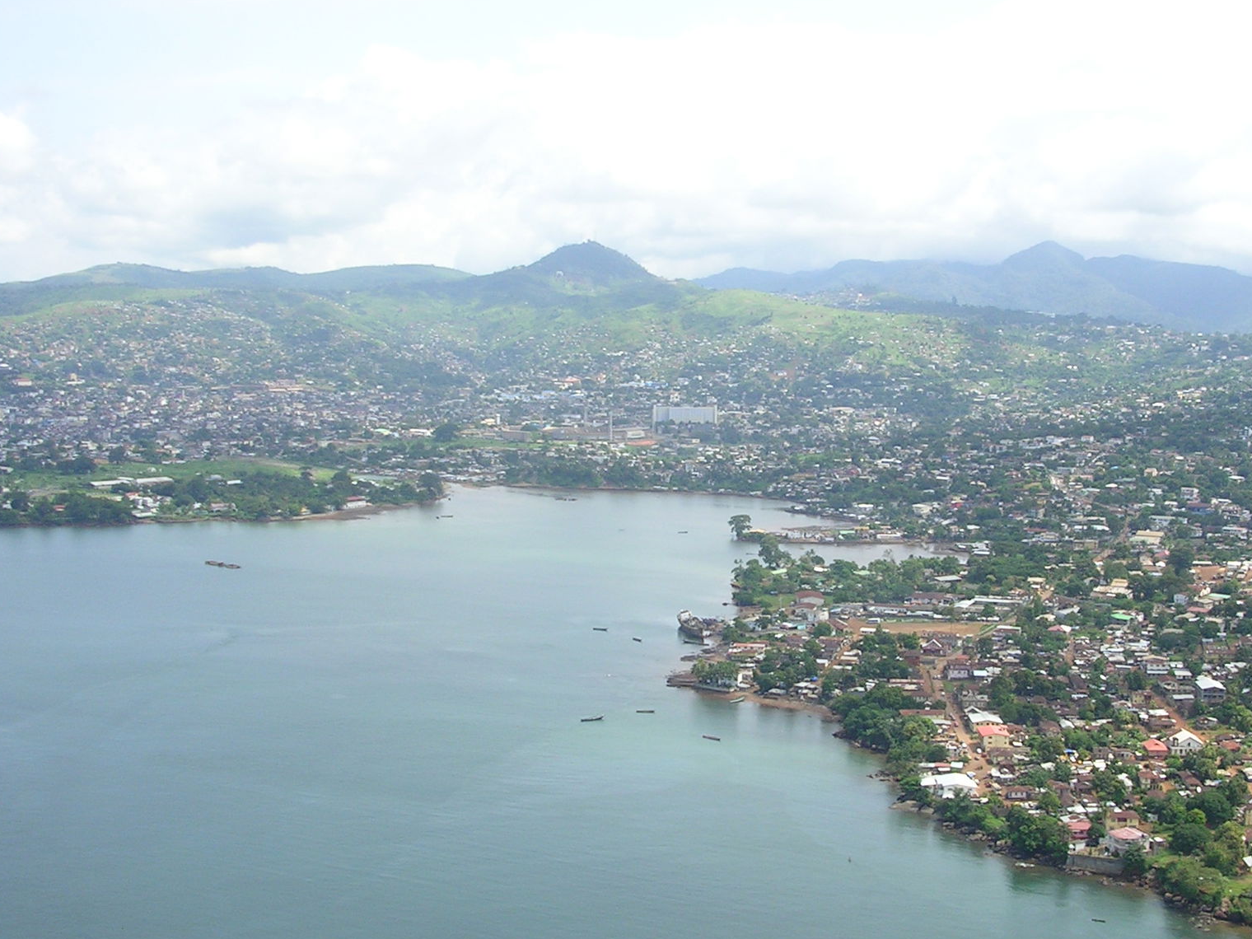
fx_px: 1736
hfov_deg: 39.4
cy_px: 528
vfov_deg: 30.2
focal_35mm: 48
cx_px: 780
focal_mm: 5.8
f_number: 5.6
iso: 50
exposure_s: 1/183
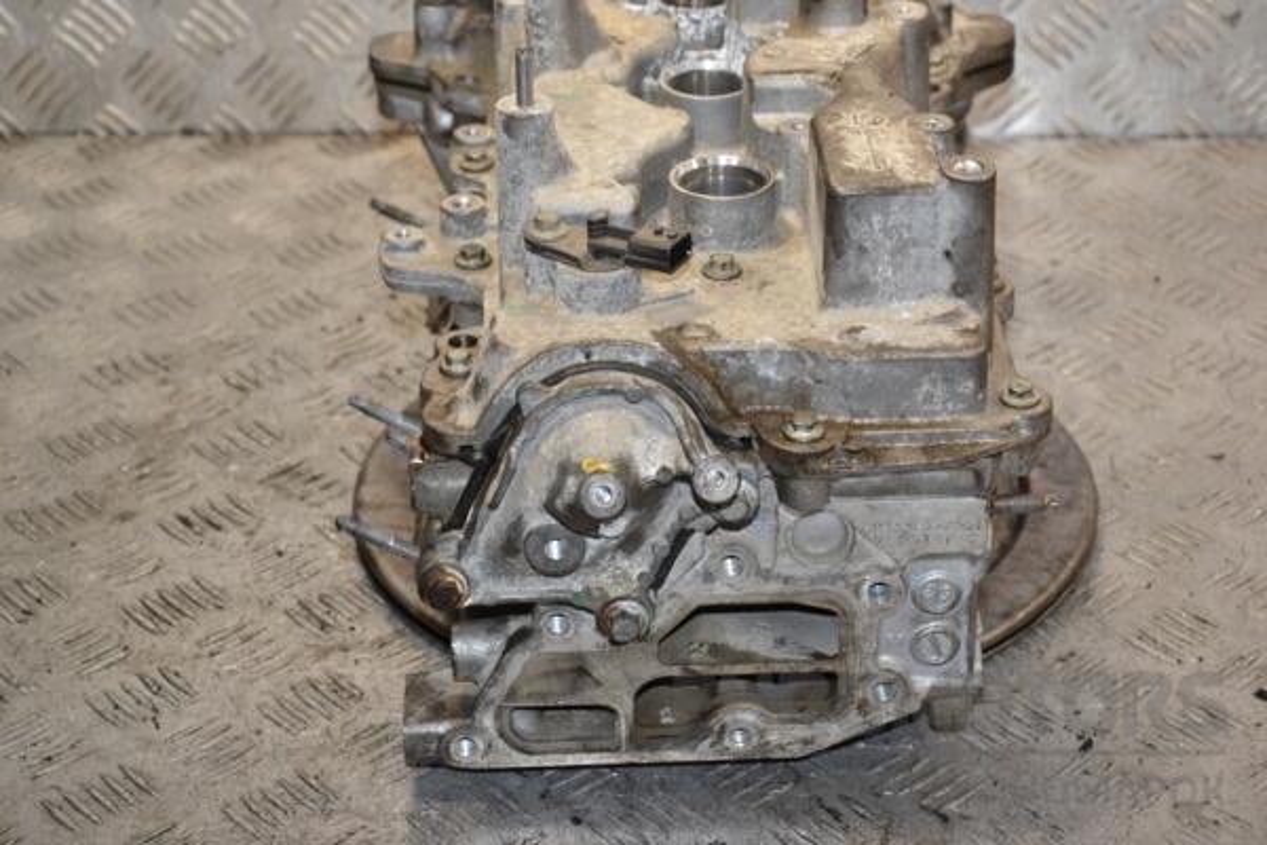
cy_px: 422
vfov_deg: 15.7
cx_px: 634
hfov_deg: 23.4
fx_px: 3062
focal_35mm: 87
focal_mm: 58
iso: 800
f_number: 6.3
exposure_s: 1/200
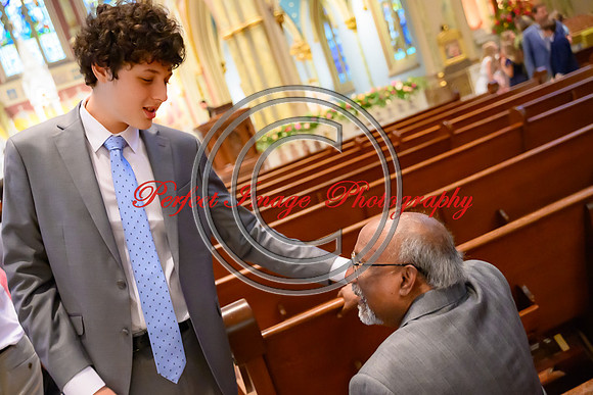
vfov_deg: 39.9
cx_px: 244
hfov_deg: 56.9
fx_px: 543
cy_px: 230
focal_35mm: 33
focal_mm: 28
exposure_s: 1/100
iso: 11400
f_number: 2.8
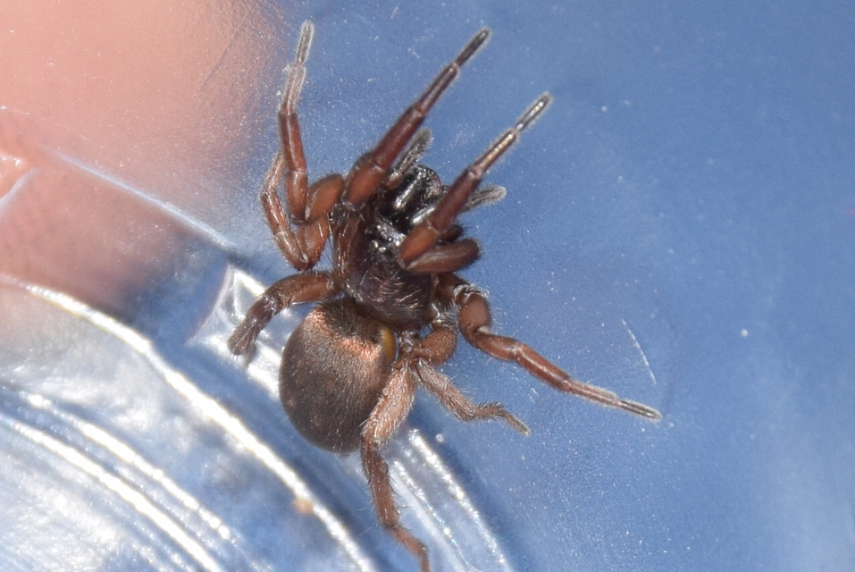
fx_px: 4992
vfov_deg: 6.6
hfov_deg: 9.8
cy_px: 286
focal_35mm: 210
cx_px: 428
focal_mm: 140
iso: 320
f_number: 11
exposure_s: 1/160
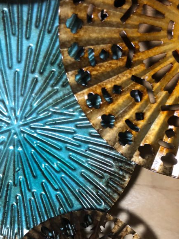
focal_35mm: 49
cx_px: 106
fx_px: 338
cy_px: 163
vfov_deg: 38.4
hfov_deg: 29.6
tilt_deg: -12.2
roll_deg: +1.1
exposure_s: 1/9
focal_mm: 4
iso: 100
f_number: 1.8
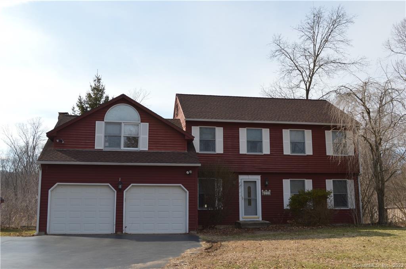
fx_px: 439
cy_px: 134
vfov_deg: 34.1
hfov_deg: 49.6
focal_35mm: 39
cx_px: 203
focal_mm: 26
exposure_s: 1/200
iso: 100
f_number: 7.1
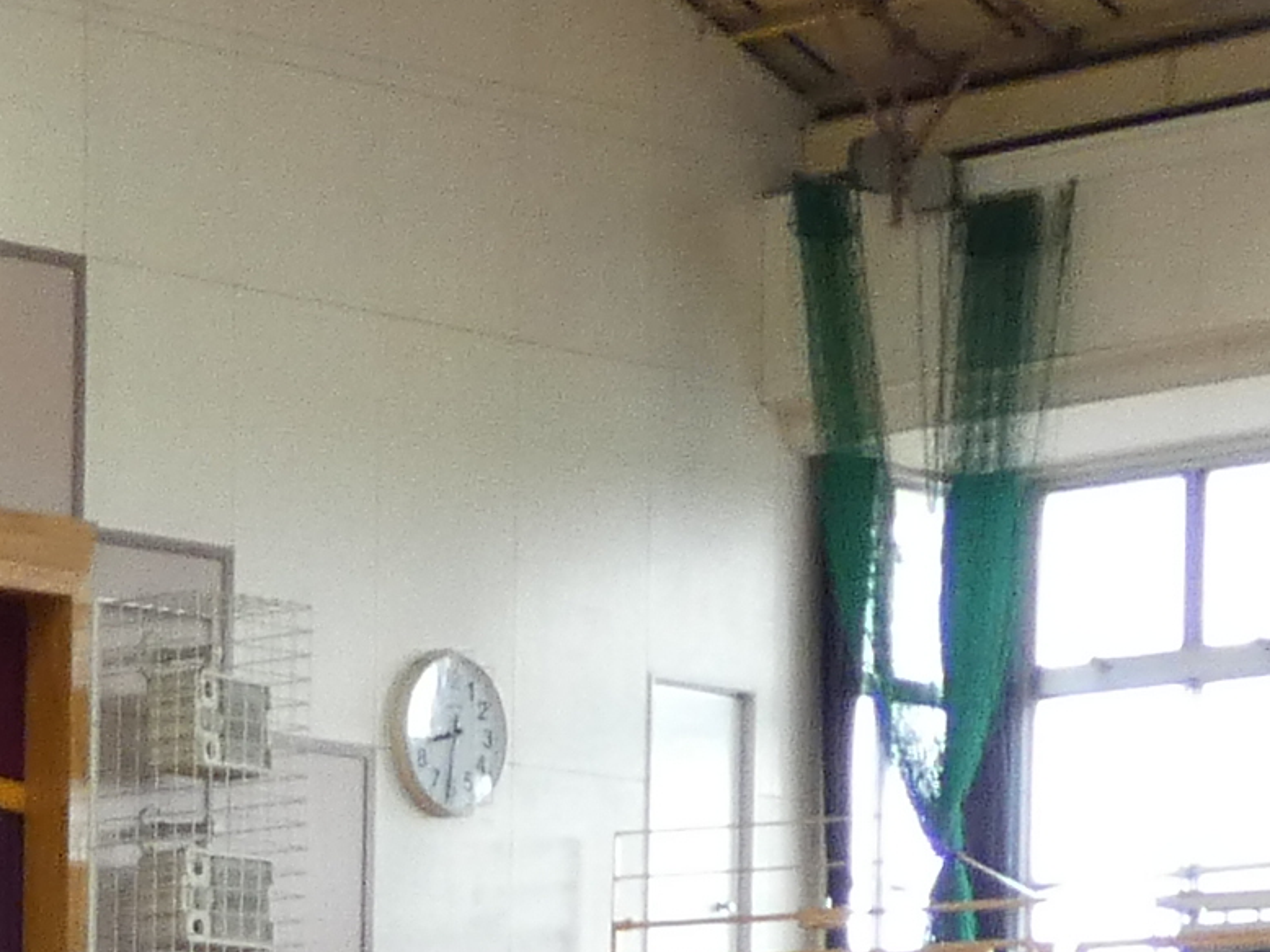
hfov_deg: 10.9
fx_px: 6235
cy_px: 1894
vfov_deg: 8.3
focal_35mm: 170
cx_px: -1009
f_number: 3.2
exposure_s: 1/80
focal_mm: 4.8
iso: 200
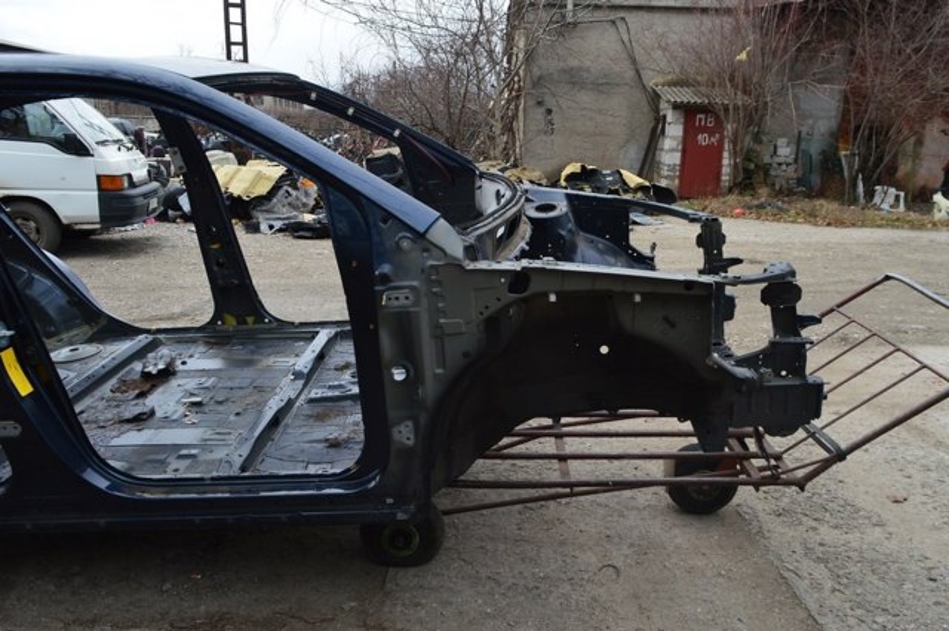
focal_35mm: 27
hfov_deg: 67.4
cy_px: 316
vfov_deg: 47.8
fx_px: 711
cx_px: 474
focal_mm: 18
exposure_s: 1/160
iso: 400
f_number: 9
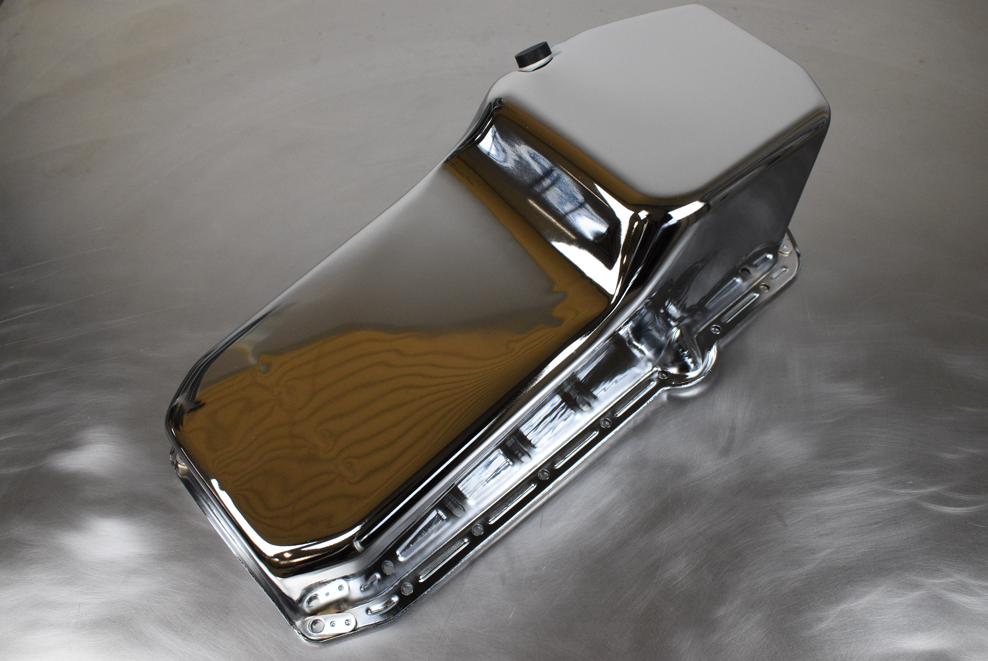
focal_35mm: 32
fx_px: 865
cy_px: 330
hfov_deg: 59.5
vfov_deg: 41.8
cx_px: 494
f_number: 7.1
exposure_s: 1/200
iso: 1250
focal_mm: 21
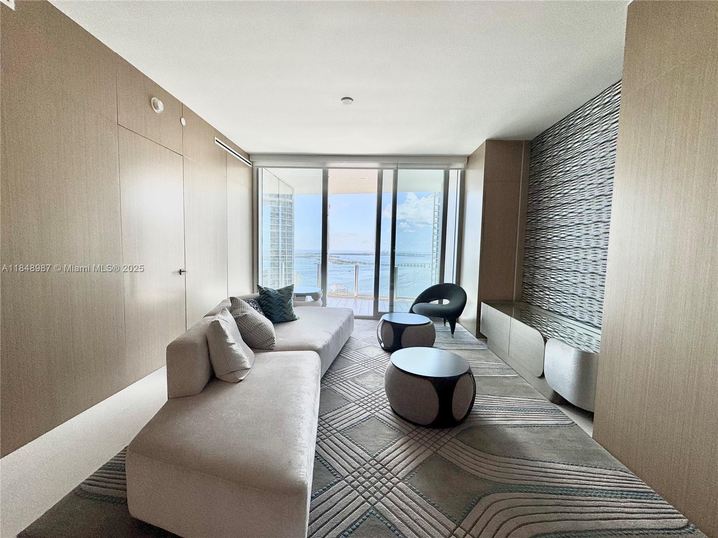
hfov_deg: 102.1
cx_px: 359
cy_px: 269
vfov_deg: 85.7
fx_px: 290
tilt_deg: -4.4
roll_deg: -0.5
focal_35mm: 14
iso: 40
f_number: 2.2
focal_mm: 2.22
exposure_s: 1/377
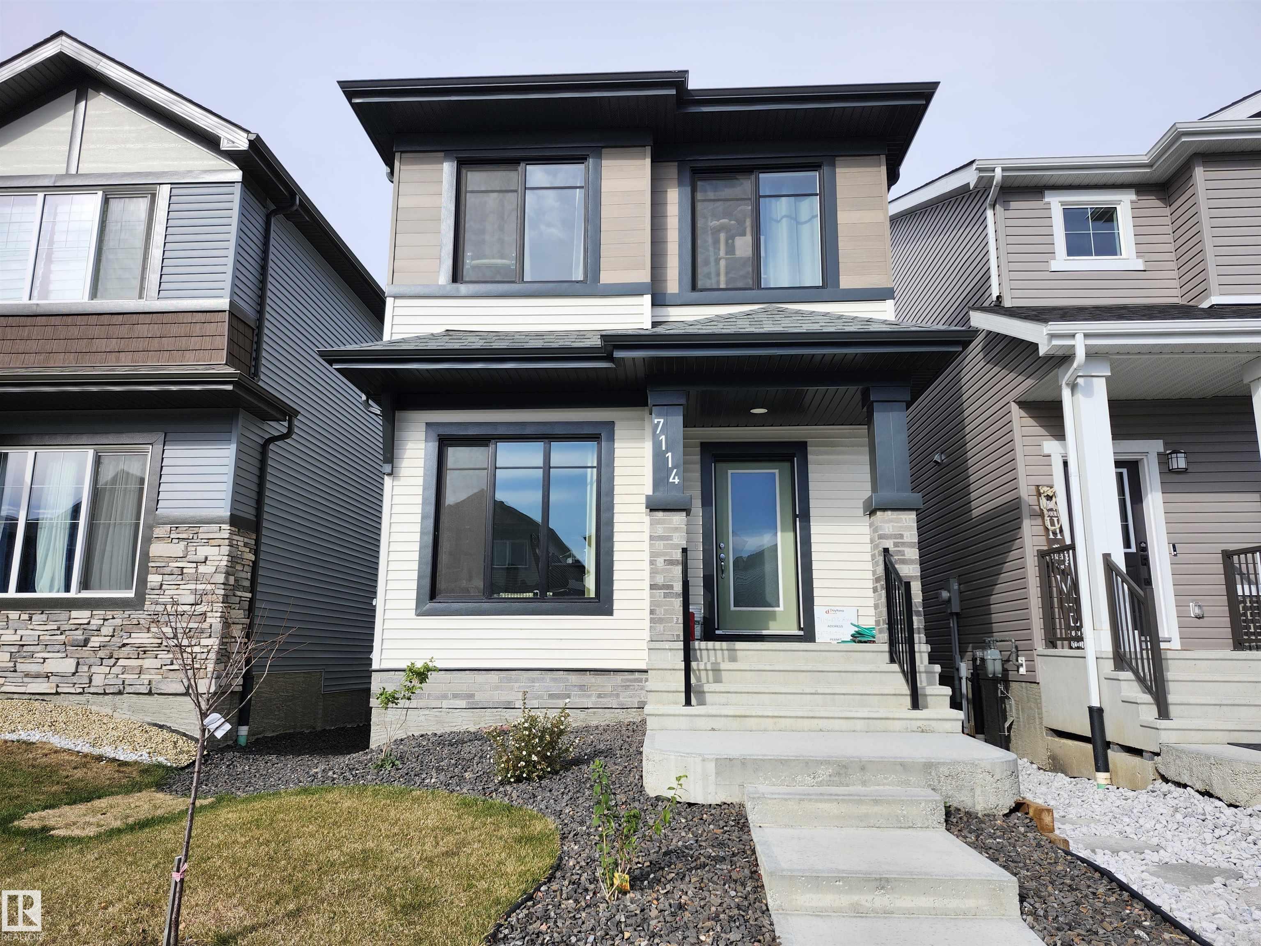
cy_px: 473
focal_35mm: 23
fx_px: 838
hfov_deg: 73.9
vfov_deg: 58.9
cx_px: 630
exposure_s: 1/1245
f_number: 1.8
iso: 25
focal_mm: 5.54
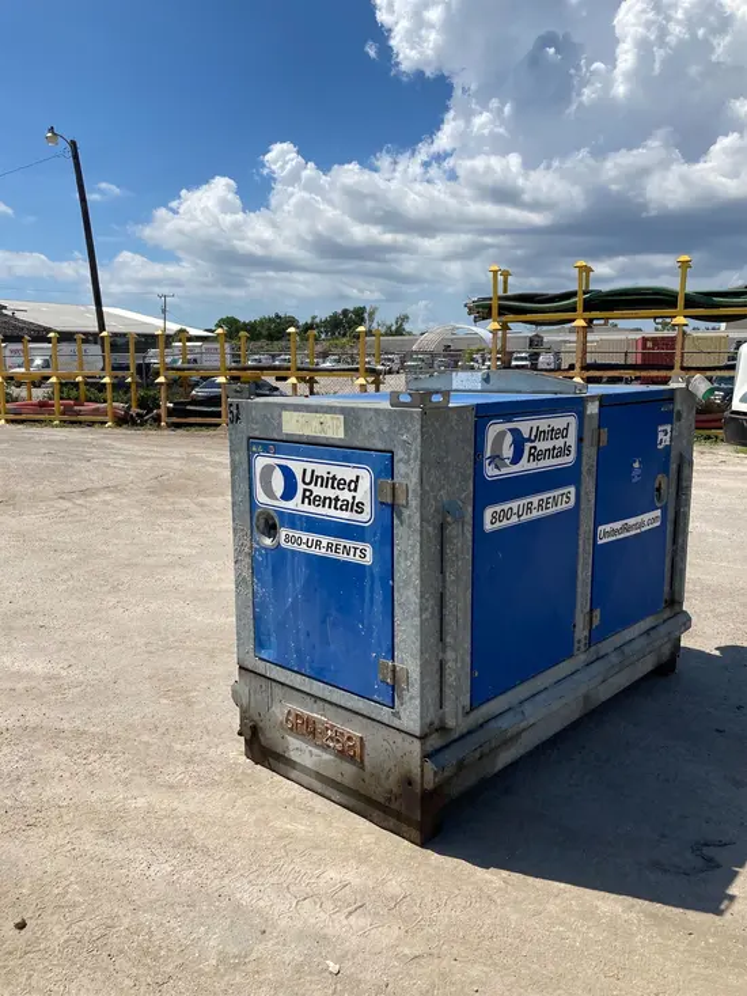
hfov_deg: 49.8
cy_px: 498
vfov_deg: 63.4
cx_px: 374
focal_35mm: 28
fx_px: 805
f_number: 1.8
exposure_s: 1/3247
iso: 25
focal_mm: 3.99
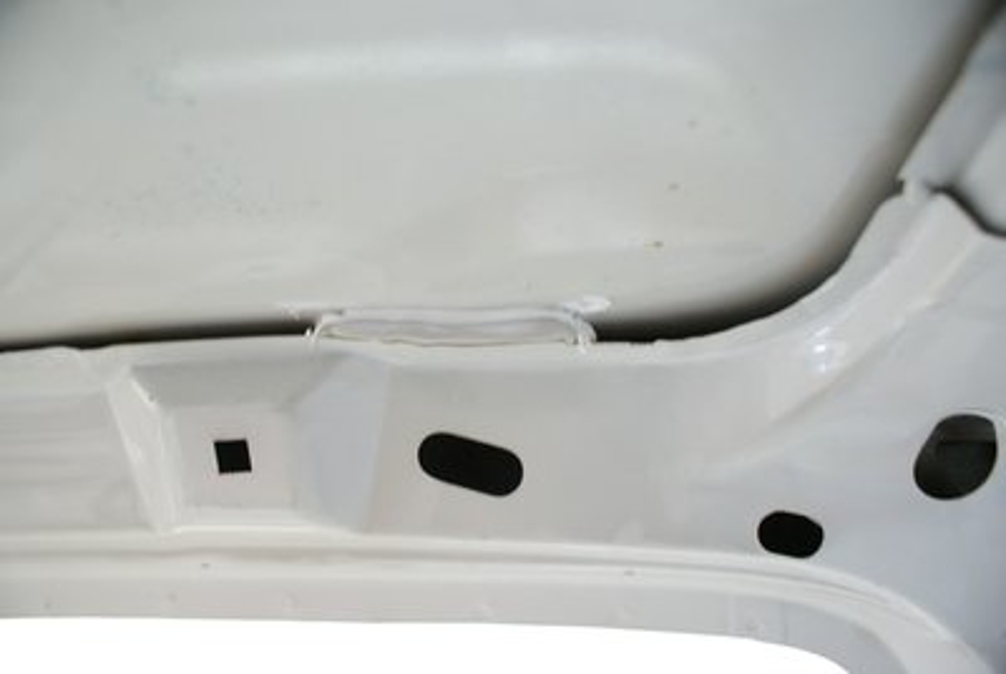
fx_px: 756
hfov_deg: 67.3
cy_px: 337
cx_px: 503
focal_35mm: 27
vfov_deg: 48.1
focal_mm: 18
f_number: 3.5
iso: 400
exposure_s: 1/4
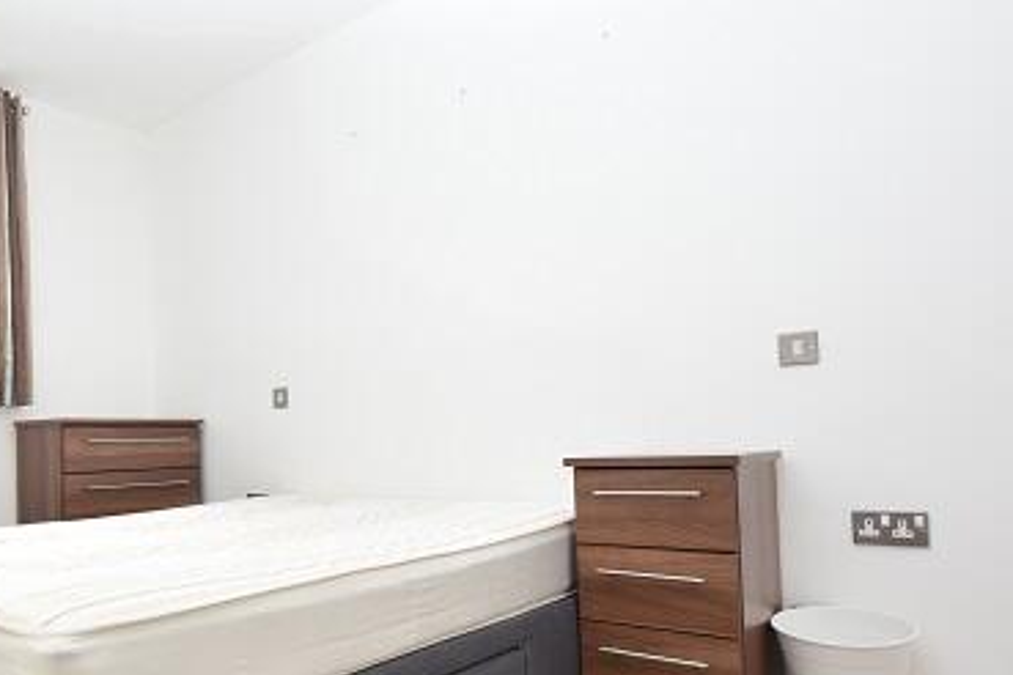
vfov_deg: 49.0
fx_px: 732
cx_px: 225
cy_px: 428
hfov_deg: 64.2
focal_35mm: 26
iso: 800
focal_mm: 10
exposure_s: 1/100
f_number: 5
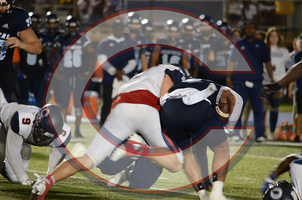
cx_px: 151
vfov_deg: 3.3
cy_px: 100
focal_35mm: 420
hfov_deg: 4.9
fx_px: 3516
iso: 1600
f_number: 5.6
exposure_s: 1/100
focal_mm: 280
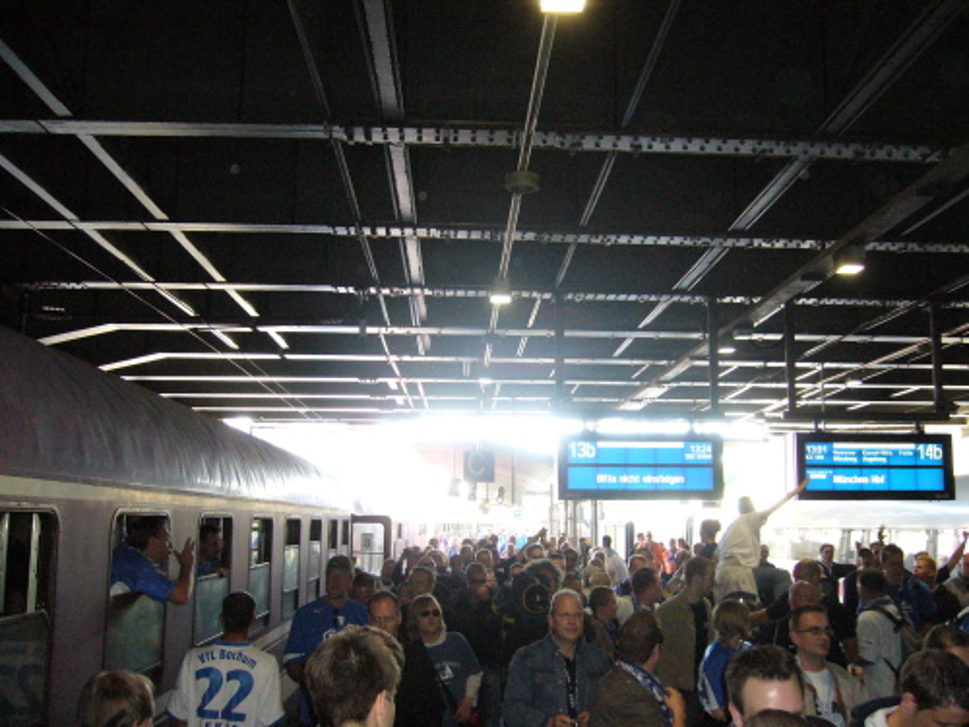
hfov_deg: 52.6
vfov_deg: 40.7
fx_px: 980
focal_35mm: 35
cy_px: 364
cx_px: 484
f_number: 2.8
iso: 320
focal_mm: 5.8
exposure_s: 1/60
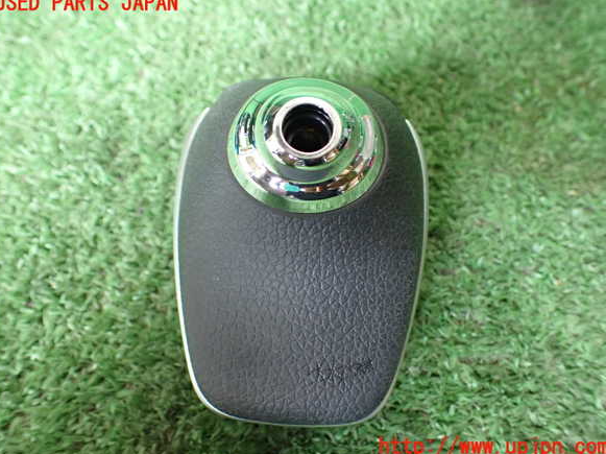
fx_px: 542
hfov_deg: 58.4
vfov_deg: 45.4
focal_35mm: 31
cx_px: 301
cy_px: 225
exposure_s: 1/50
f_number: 2.3
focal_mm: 5.4
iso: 800
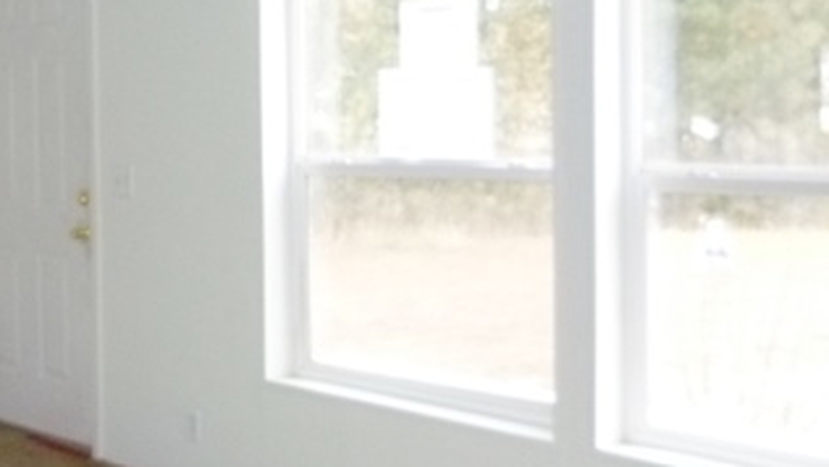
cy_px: 155
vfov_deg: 18.8
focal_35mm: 64
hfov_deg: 31.6
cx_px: 115
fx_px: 1407
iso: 400
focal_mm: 5.2
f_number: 4
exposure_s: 1/30
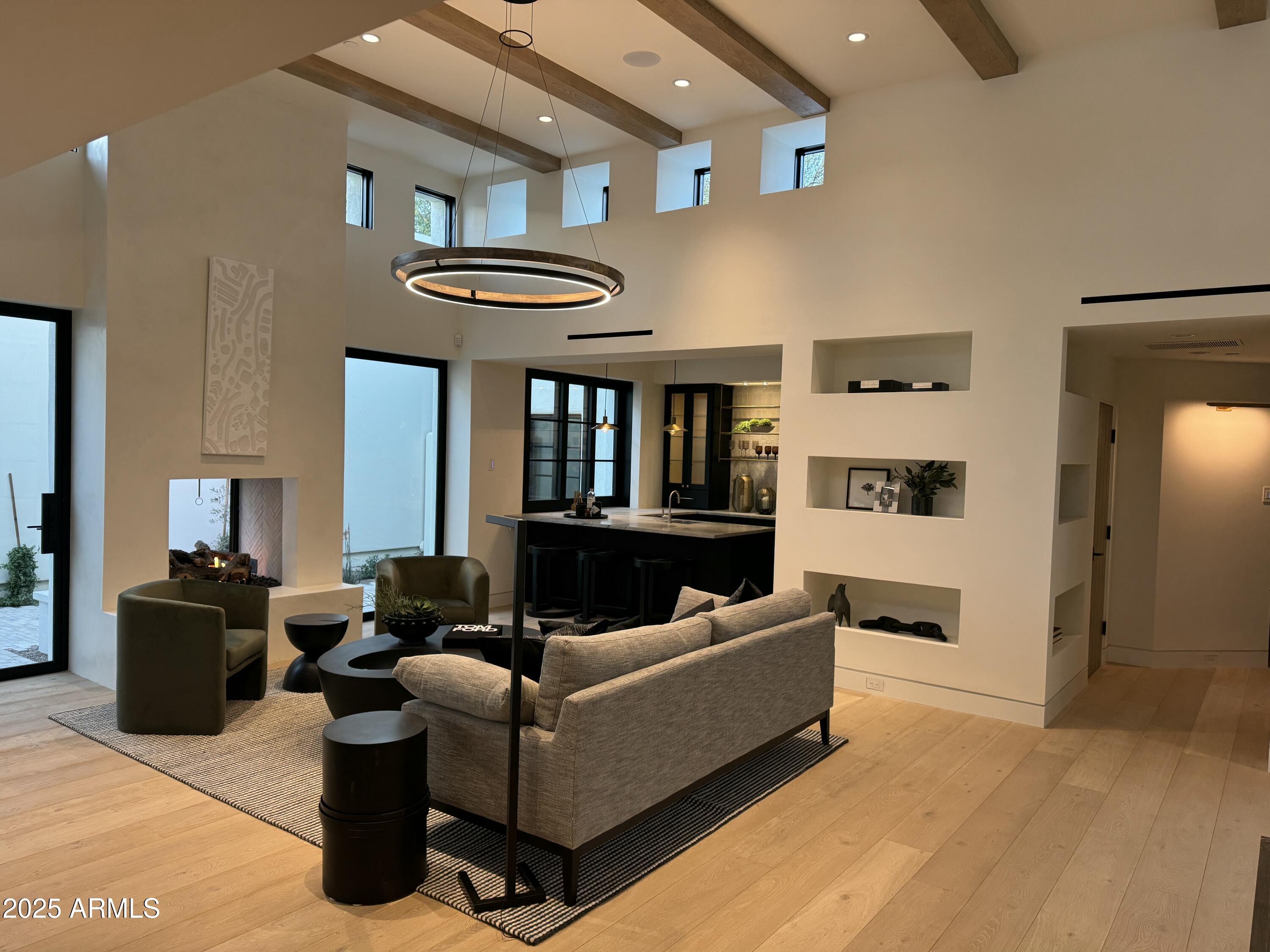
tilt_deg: -3.4
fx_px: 881
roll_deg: -1.7
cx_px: 635
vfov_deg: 56.8
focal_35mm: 24
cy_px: 476
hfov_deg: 71.6
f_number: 1.78
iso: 160
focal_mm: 6.76
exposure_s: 1/120
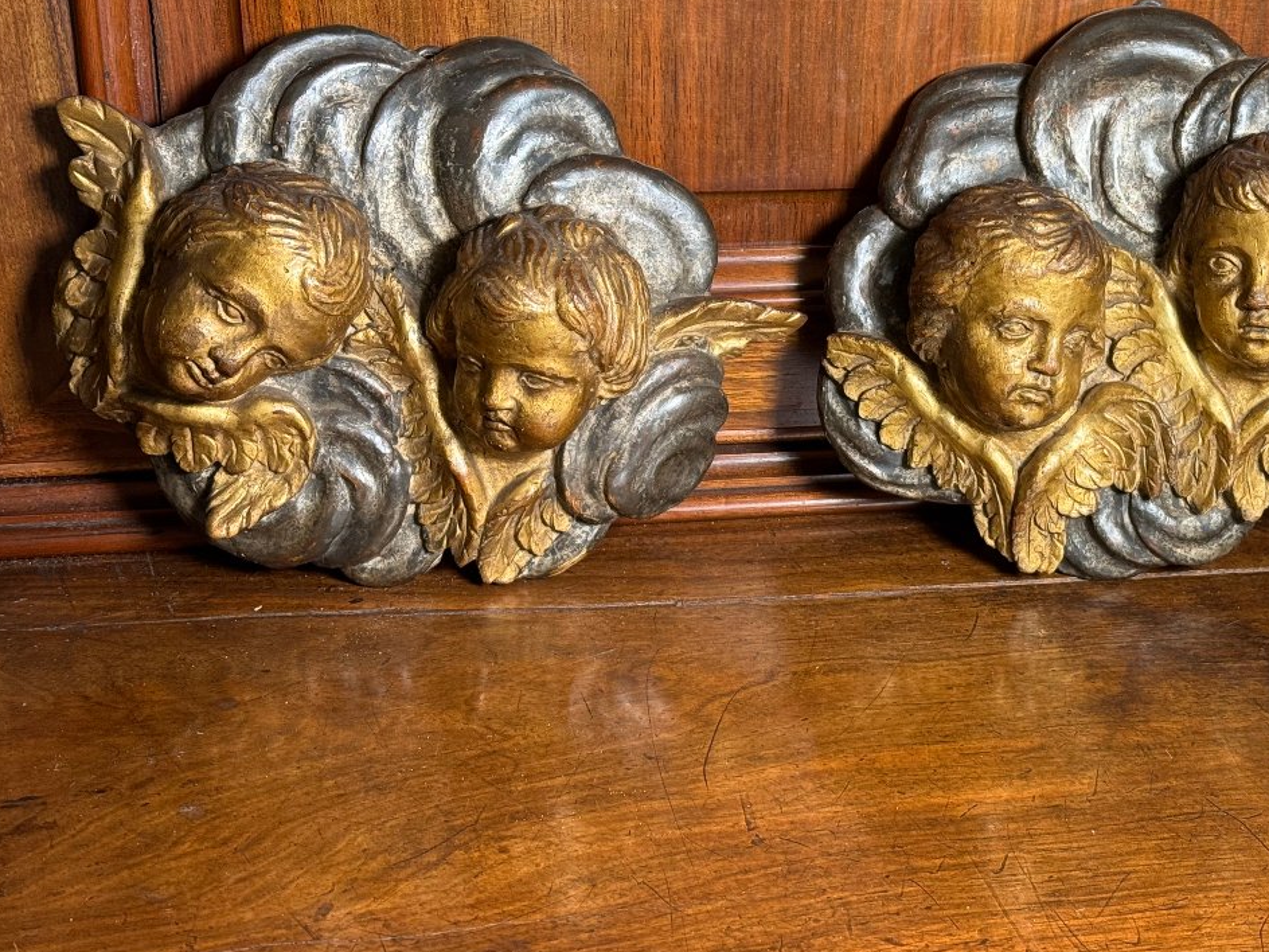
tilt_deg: -22.3
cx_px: 778
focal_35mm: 61
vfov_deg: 24.0
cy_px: 383
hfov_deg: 31.6
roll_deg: -1.2
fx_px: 2236
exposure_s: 1/60
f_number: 1.78
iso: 100
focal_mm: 6.76
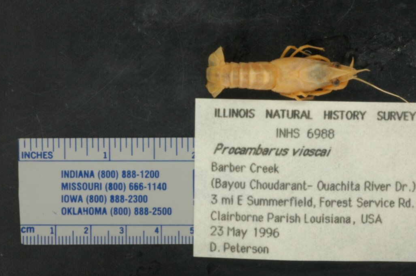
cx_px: 237
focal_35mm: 105
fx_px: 1212
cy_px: 148
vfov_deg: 13.0
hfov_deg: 19.5
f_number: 36
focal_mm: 60
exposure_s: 1/1.6
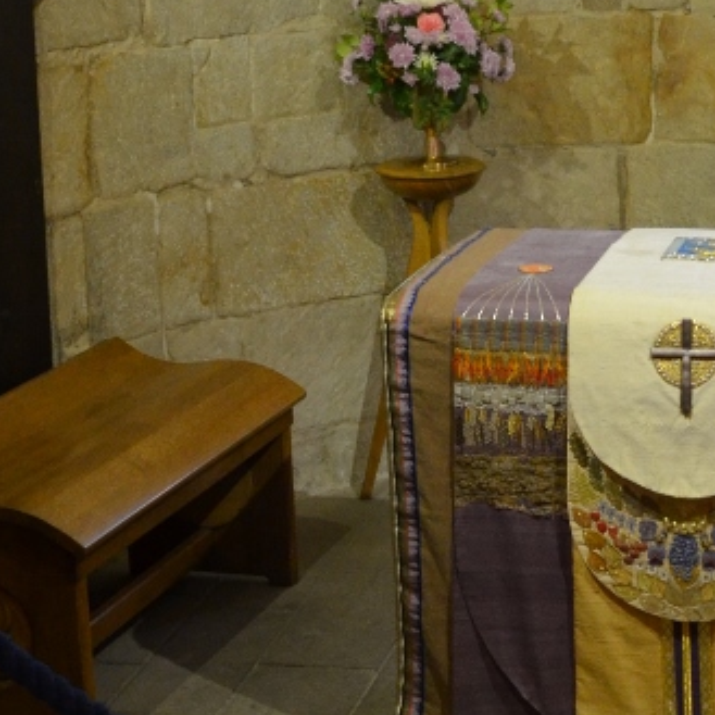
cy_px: 213
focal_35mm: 89
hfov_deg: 19.3
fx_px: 2080
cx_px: 587
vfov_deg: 19.4
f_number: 3.5
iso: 1400
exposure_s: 1/30
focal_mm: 18
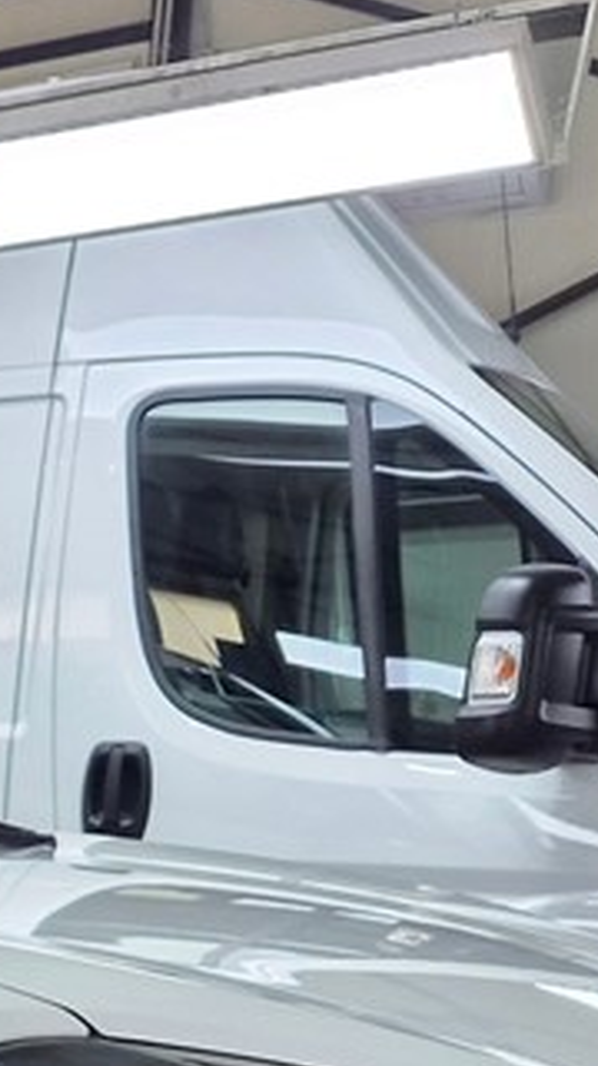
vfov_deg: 24.8
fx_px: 2261
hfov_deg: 12.7
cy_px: 1156
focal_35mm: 80
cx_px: -688
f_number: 1.8
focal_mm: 5.4
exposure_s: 1/100
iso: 50
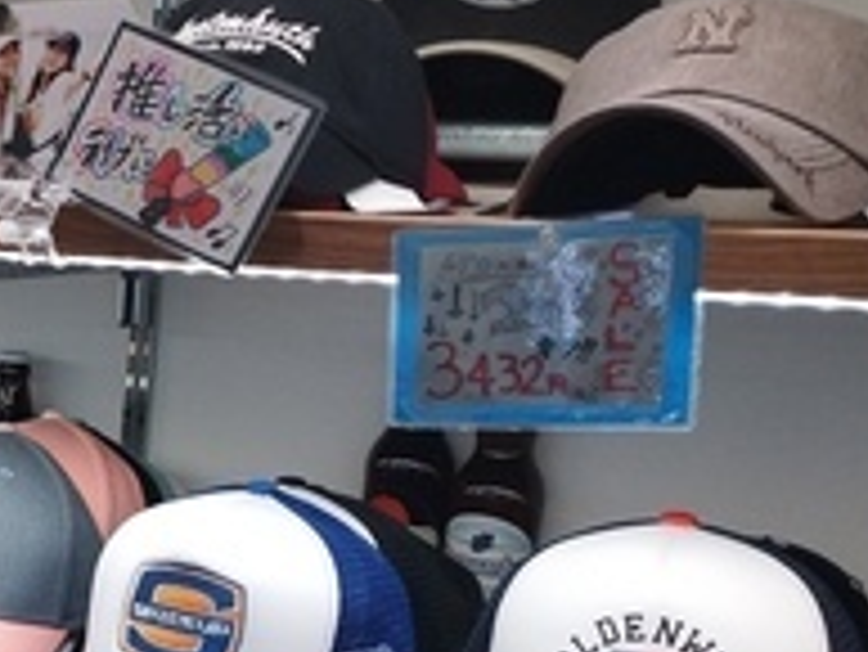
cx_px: -180
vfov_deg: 20.5
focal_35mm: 70
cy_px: 627
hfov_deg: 25.0
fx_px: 1756
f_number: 1.79
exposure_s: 1/100
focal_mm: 4.7
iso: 77
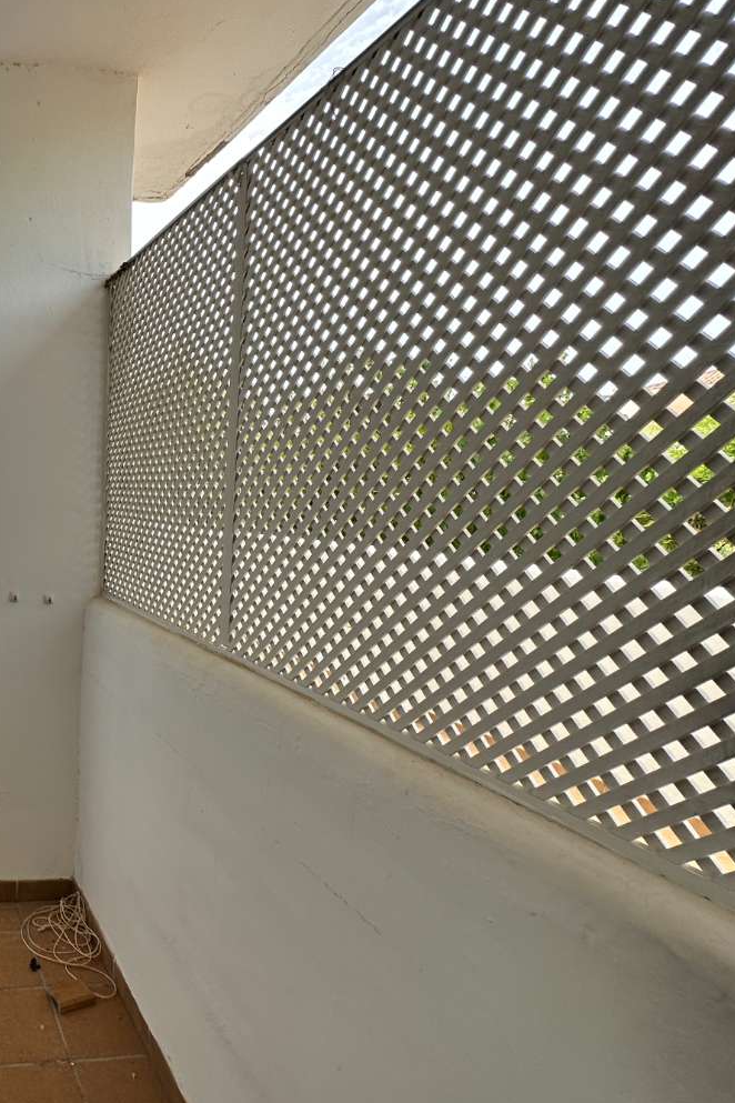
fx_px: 674
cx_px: -63
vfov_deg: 78.6
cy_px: 567
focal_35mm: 22
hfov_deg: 44.5
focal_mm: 2.22
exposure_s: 1/211
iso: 40
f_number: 2.2
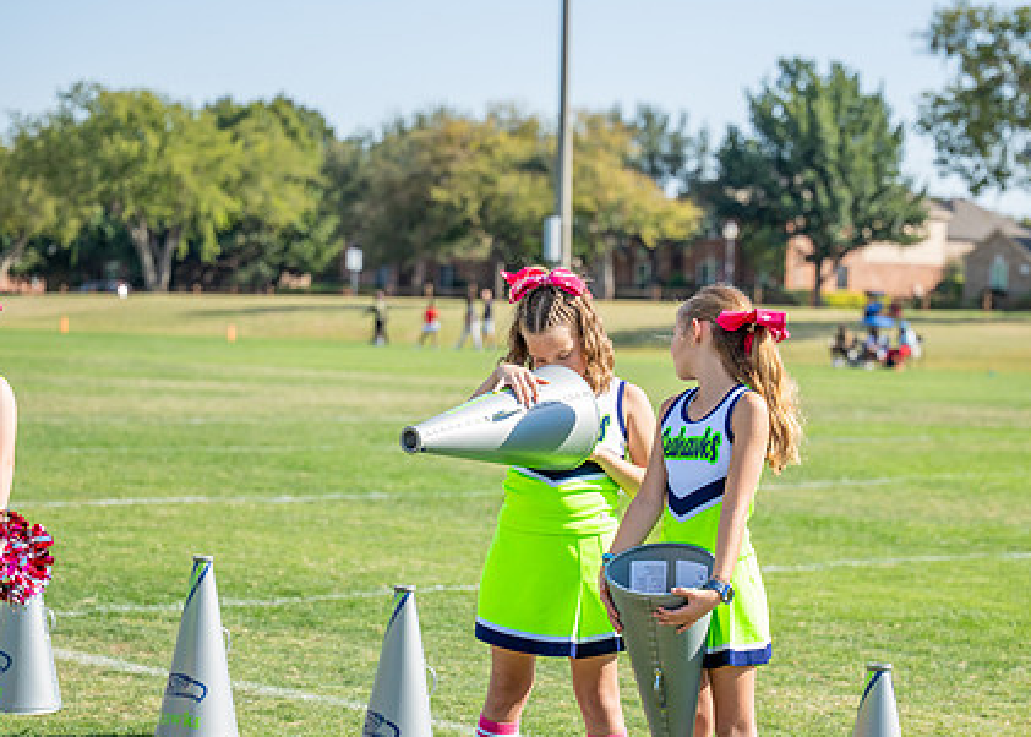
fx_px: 2958
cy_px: 463
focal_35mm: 101
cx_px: 583
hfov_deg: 19.8
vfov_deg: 14.2
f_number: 2.8
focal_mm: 70
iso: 100
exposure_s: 1/1250
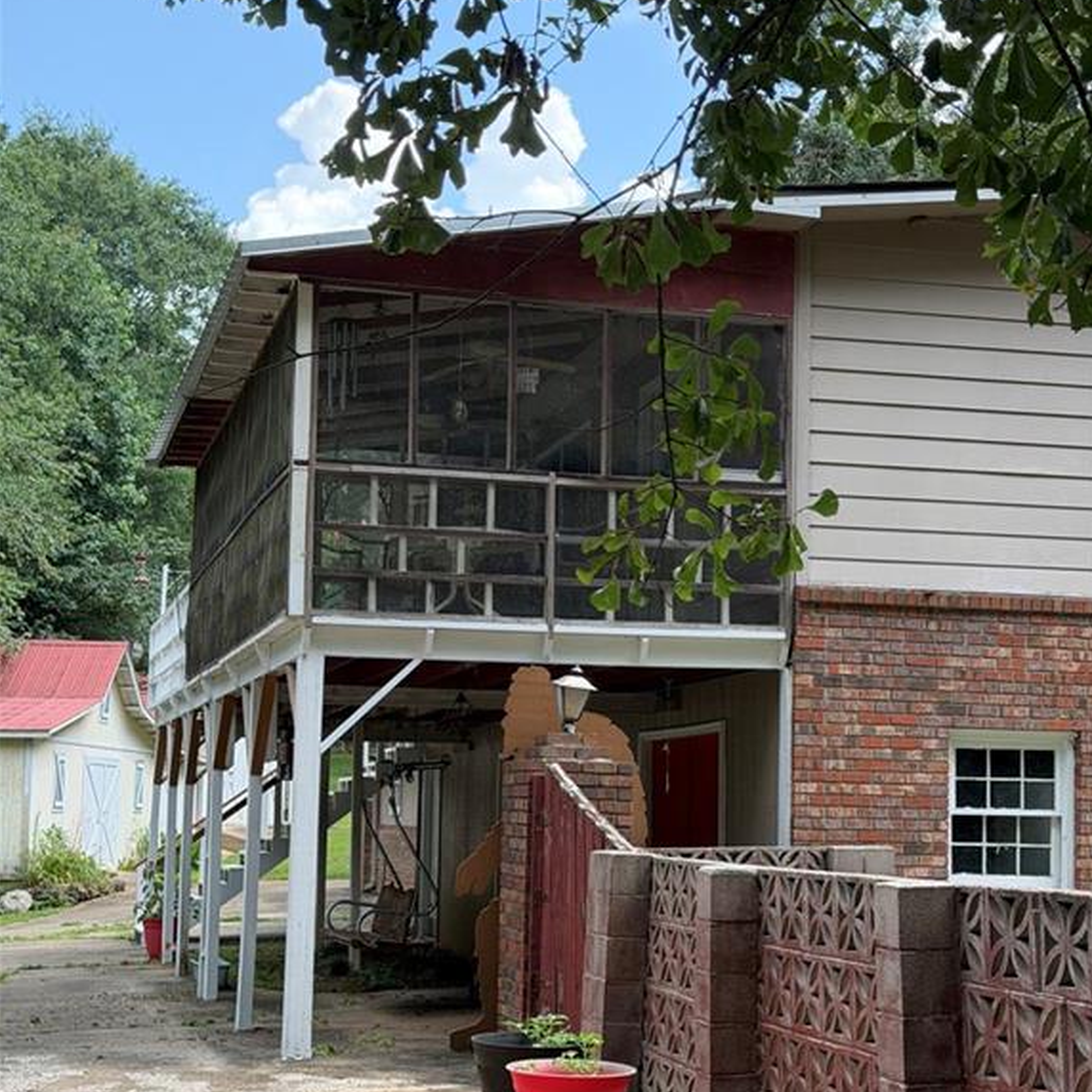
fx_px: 2034
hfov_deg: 30.0
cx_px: 548
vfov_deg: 29.9
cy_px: 704
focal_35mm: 57
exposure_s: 1/675
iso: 100
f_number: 1.78
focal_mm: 6.76
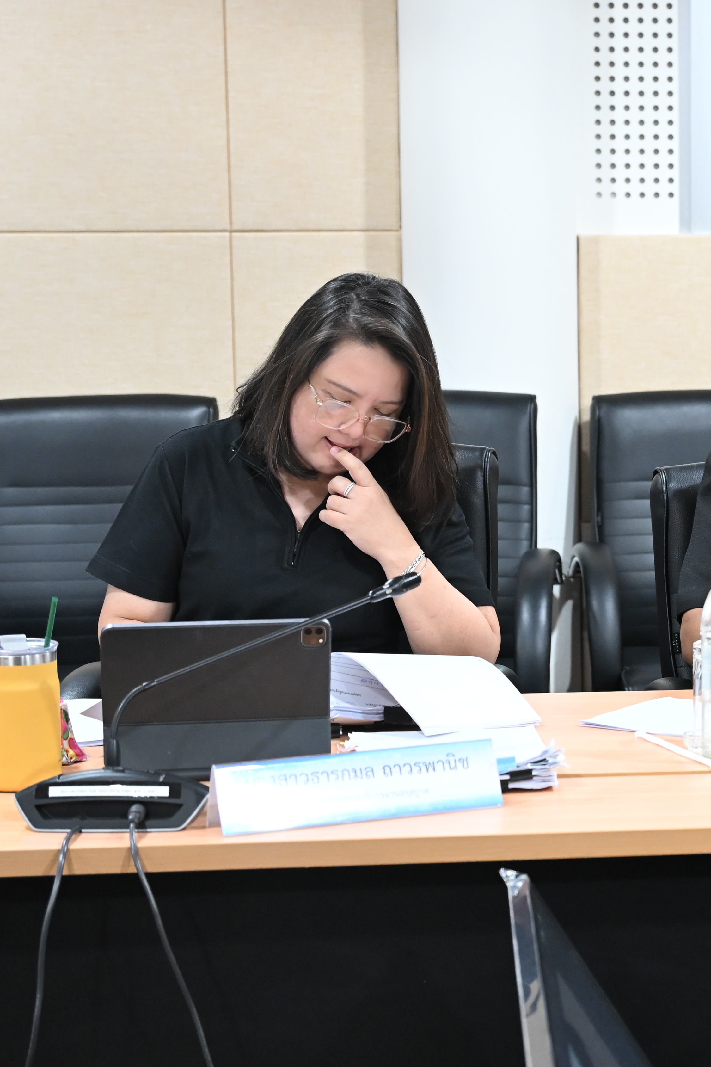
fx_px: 2814
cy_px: 499
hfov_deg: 13.9
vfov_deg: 21.5
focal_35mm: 95
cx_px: 916
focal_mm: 53
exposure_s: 1/60
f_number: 4
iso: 3200
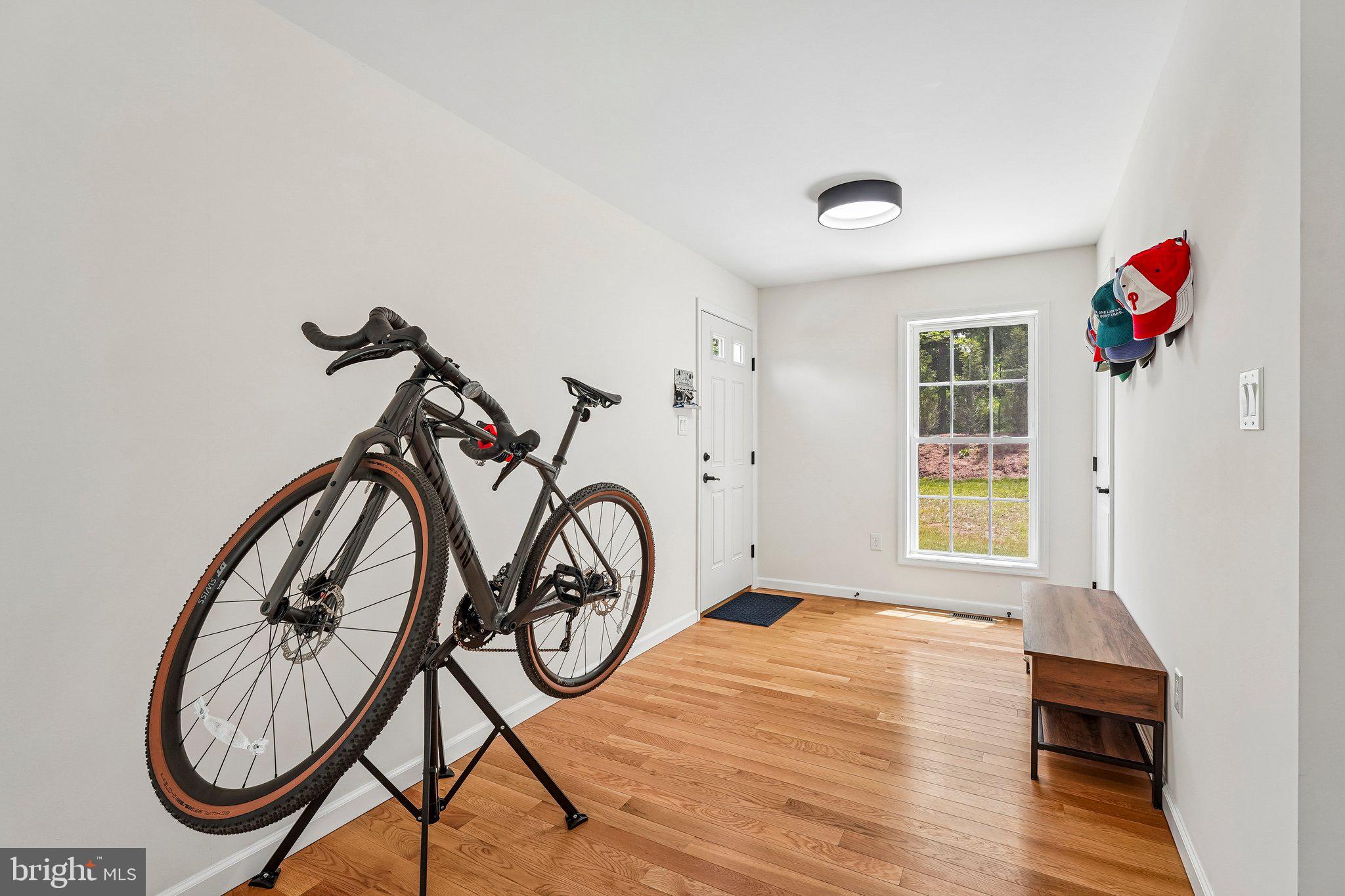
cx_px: 672
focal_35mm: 16
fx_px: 616
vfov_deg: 72.0
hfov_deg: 95.0
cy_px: 448
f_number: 8
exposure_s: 1/40
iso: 500
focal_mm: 16.5
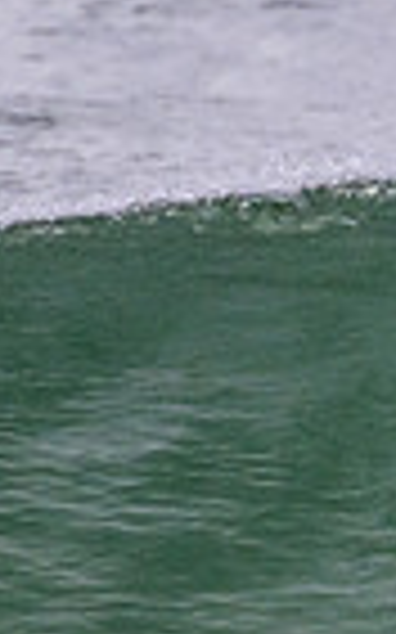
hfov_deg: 0.4
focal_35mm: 3366
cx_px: 526
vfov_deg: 0.6
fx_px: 58182
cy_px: 771
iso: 2500
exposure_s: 1/2000
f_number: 11
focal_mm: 800
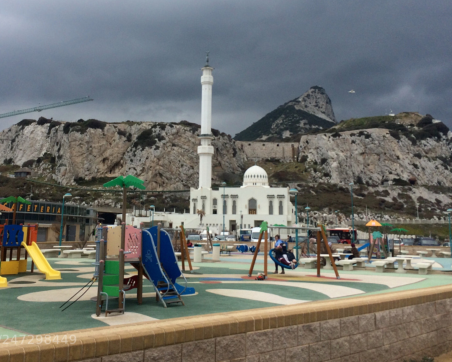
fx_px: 562
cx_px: 192
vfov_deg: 35.3
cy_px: 121
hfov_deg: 43.7
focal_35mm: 42
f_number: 2.2
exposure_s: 1/1282
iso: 32
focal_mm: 4.15
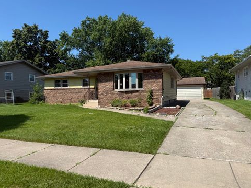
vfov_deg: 54.9
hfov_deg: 69.4
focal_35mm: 25
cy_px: 95
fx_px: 181
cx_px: 121
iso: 80
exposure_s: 1/4405
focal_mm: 6.76
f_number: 1.78
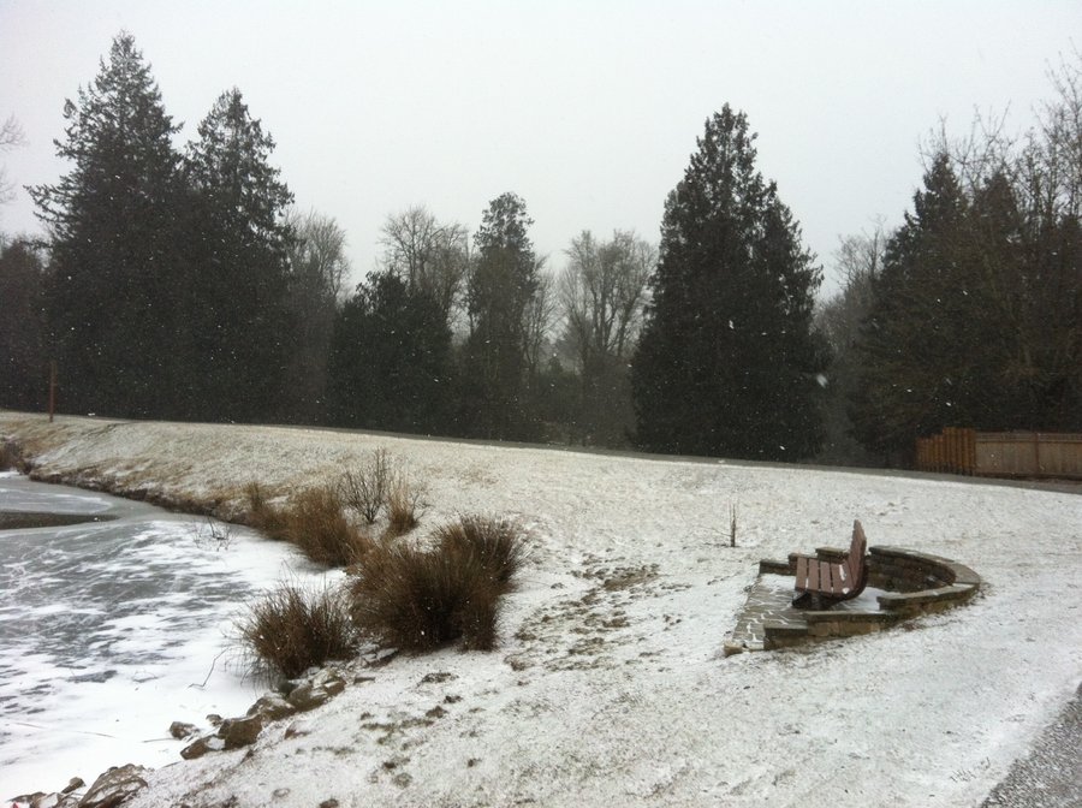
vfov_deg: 40.6
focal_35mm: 35
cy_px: 404
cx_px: 541
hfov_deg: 52.7
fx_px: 1092
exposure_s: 1/670
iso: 80
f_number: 2.8
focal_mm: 3.85
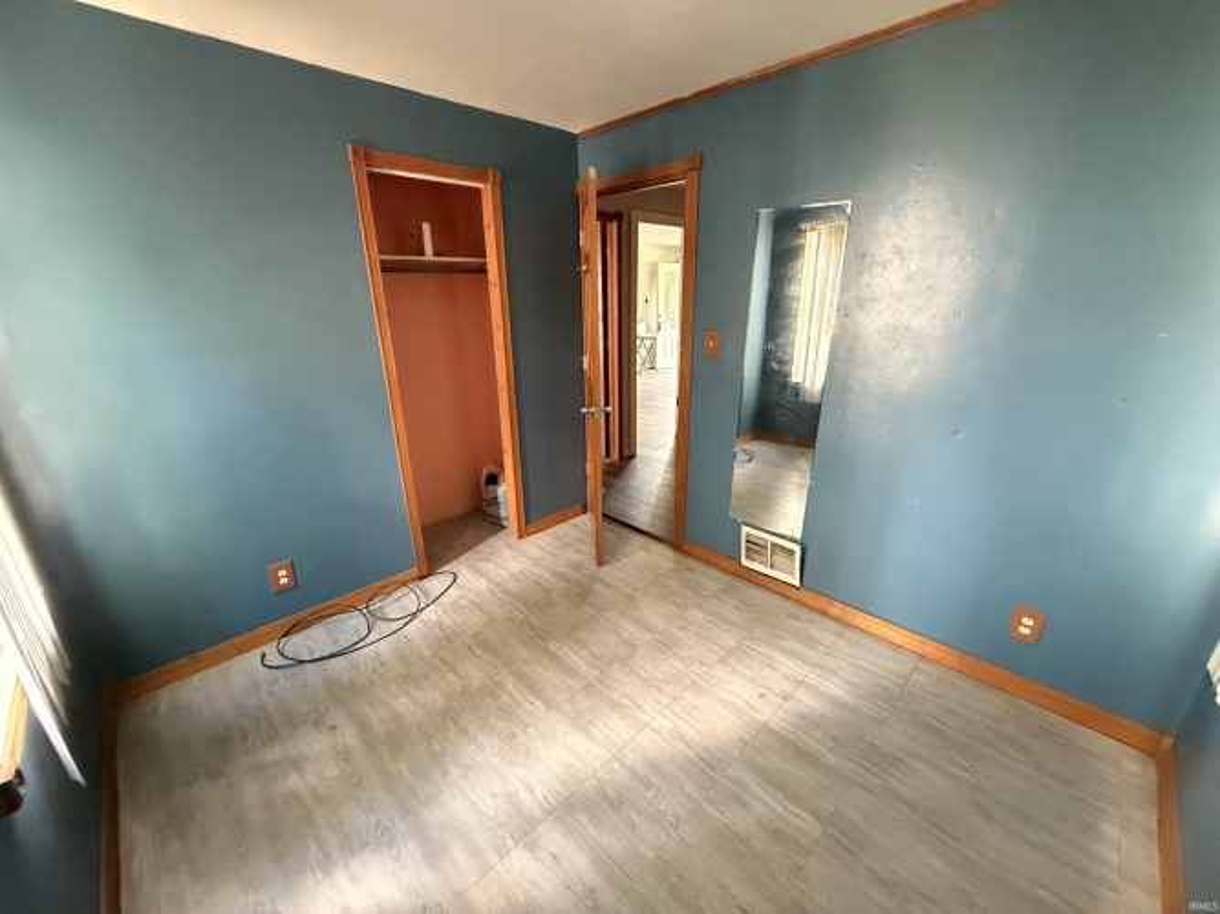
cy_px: 457
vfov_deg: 85.7
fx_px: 493
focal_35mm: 14
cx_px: 610
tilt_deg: -17.5
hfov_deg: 102.1
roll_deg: +0.4
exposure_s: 1/57
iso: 1600
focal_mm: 2.22
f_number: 2.2
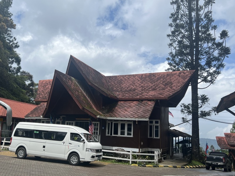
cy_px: 97
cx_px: 108
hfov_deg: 55.3
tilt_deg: +9.1
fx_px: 224
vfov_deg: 42.9
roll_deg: -2.7
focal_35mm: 33
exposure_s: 1/5882
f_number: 1.5
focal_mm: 5.7
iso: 50
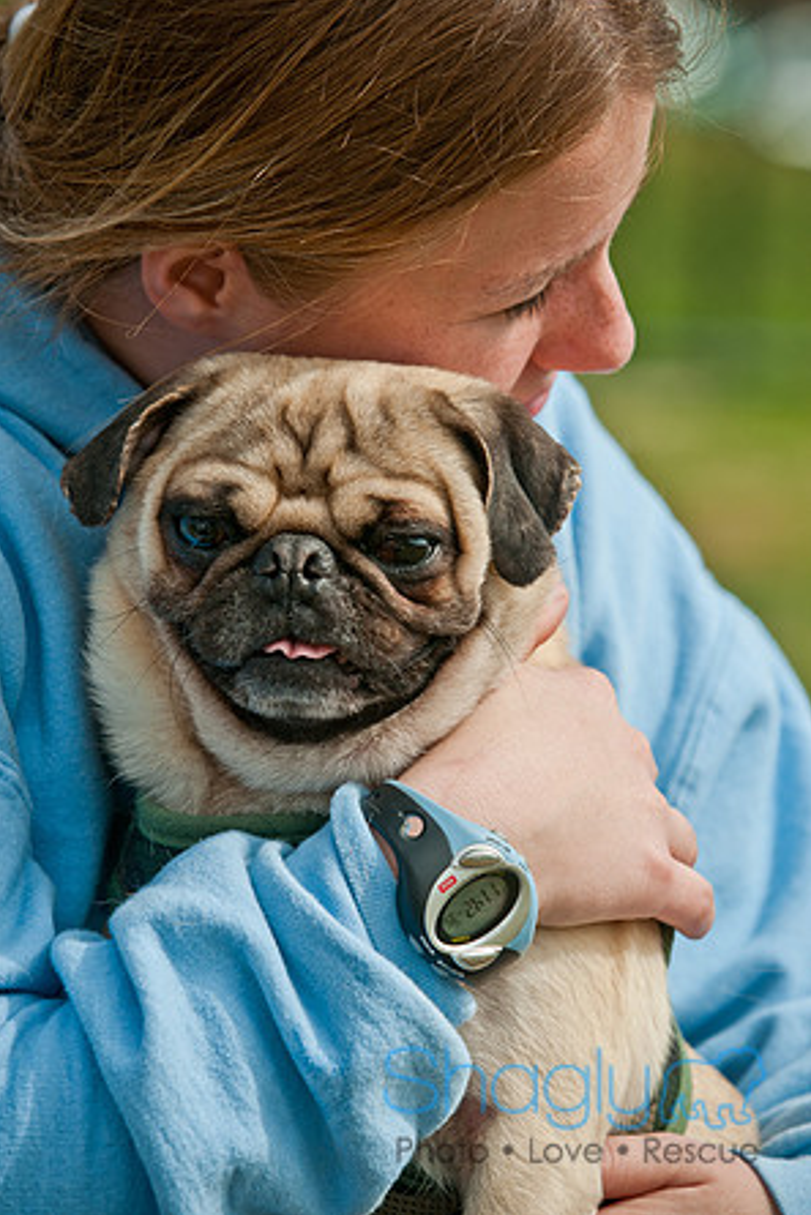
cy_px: 603
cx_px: 406
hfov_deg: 6.3
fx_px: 7411
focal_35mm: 220
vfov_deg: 9.4
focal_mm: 145
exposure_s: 1/1000
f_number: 5
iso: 200
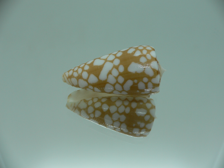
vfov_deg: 40.7
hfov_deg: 52.6
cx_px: 112
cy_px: 84
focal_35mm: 35
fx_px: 226
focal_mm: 4.6
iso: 80
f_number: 2.8
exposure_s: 1/60
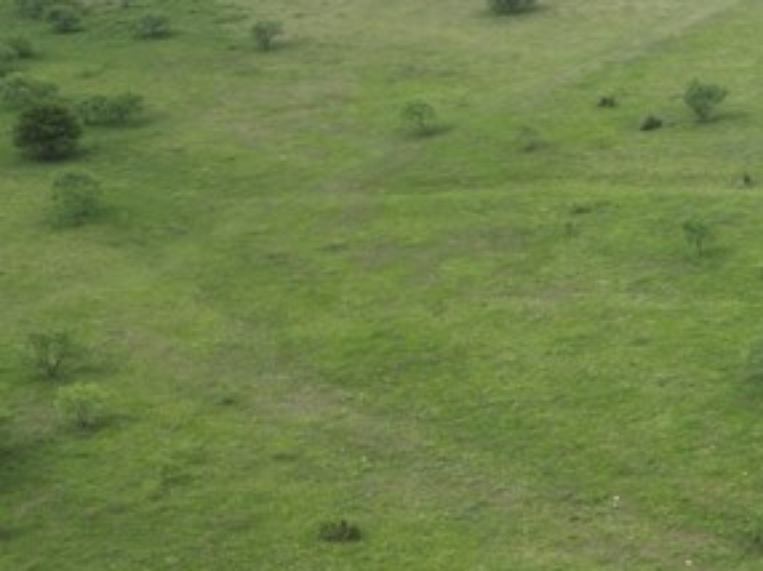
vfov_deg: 16.9
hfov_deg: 21.5
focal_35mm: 86
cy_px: 491
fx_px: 1894
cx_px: 854
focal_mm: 6.72
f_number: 1.7
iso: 100
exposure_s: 1/1500
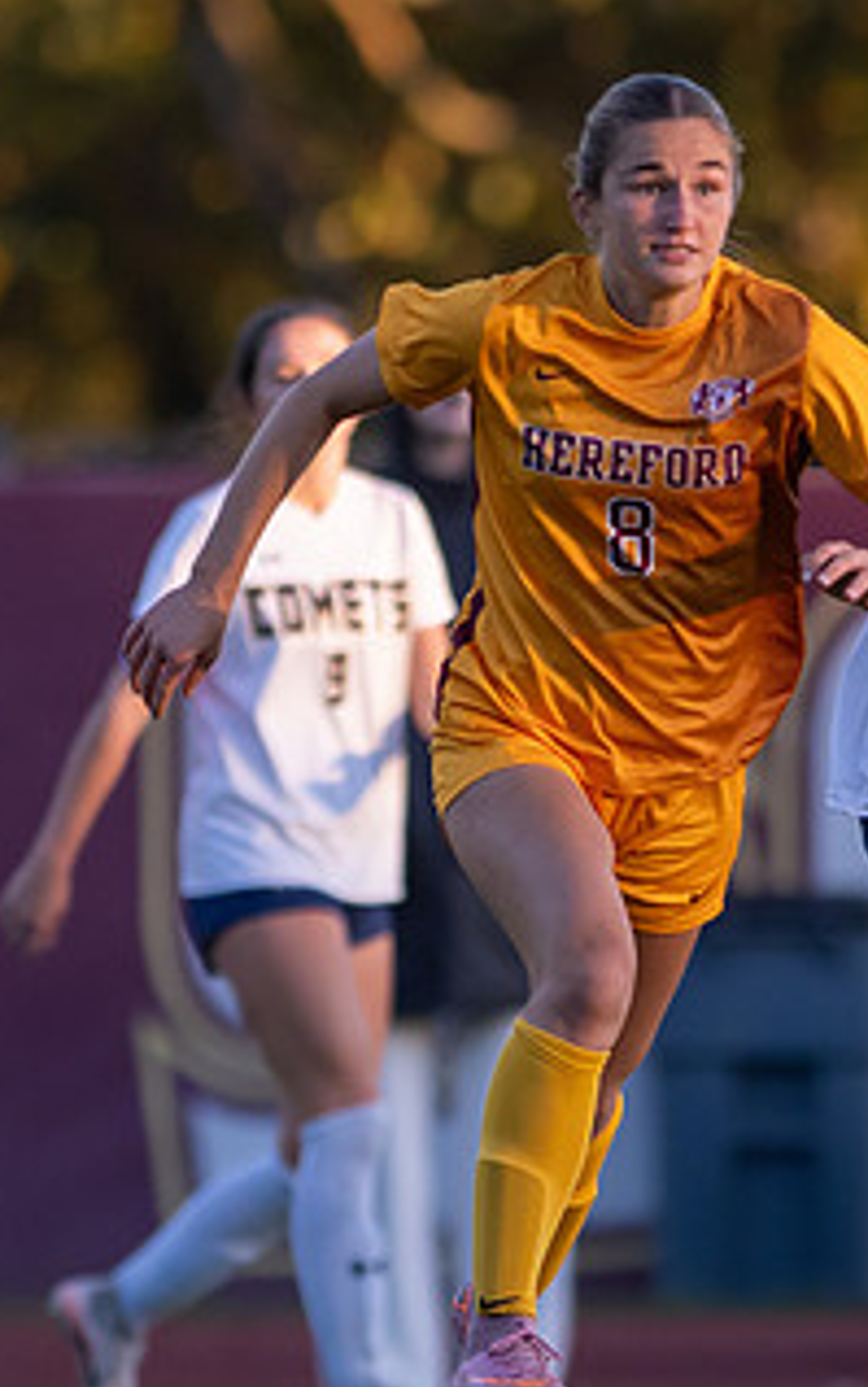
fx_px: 39139
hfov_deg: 1.3
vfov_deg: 2.0
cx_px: 556
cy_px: 886
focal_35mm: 1035
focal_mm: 300
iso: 720
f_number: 2.8
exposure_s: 1/1600
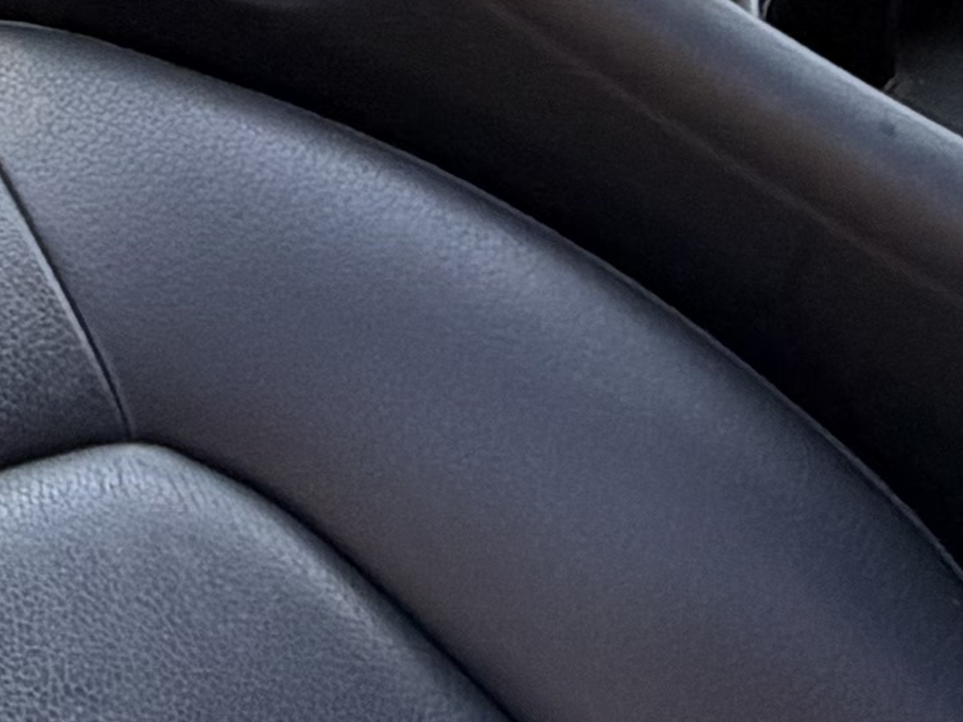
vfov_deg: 12.1
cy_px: -692
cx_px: -93
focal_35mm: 110
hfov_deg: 17.3
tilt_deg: -31.8
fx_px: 3060
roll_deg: +0.5
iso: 64
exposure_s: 1/121
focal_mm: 2.22
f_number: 2.2
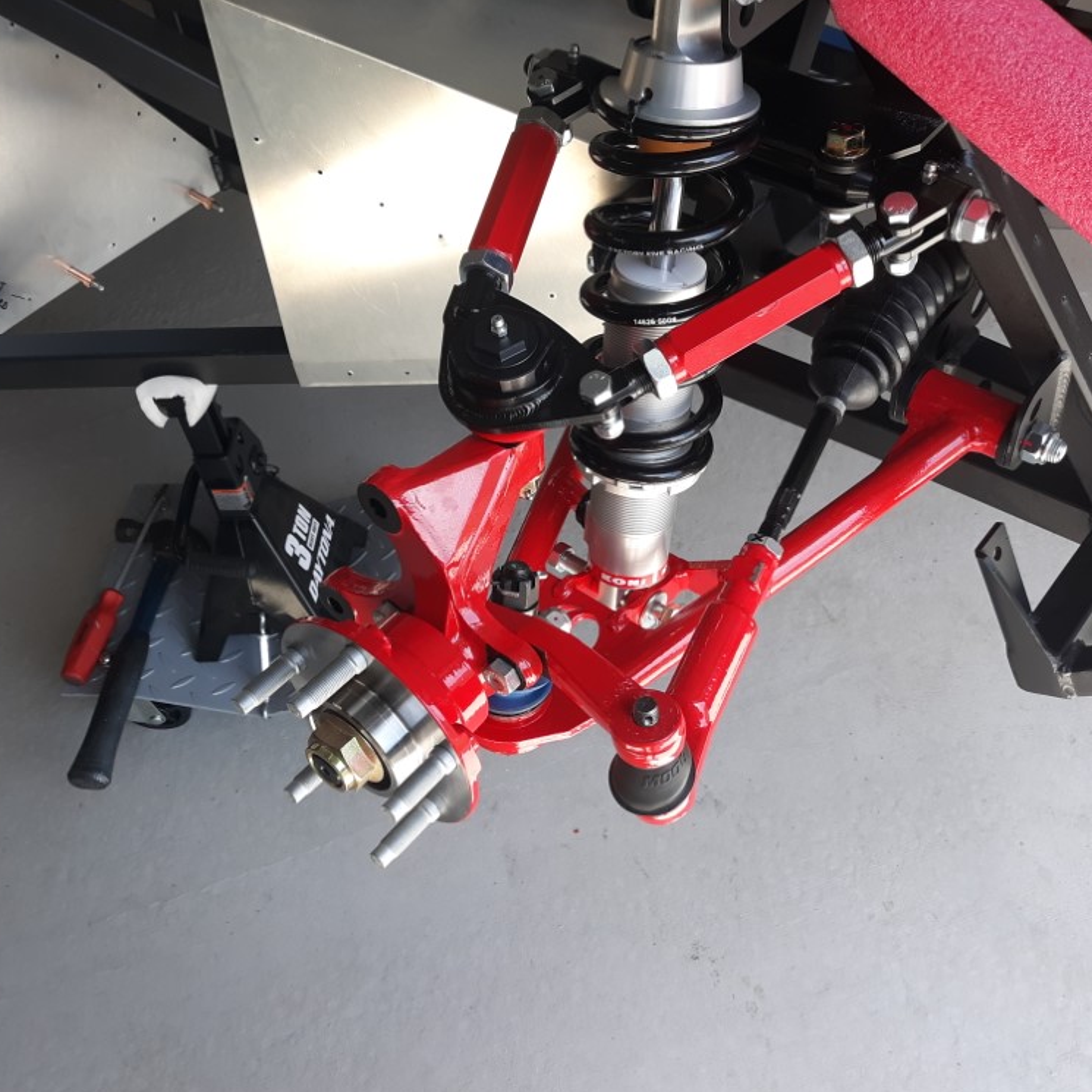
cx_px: 541
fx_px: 1213
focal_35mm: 34
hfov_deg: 48.4
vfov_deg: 48.5
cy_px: 548
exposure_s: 1/175
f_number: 1.7
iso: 40
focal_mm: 3.7
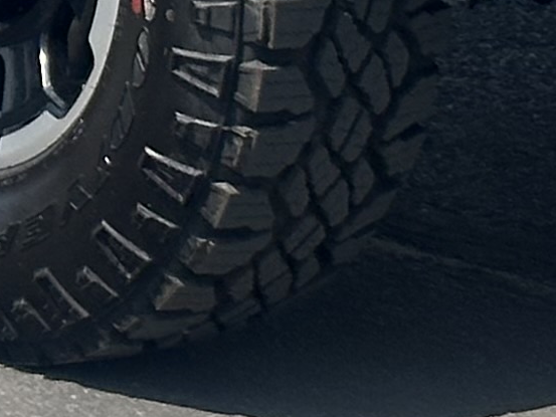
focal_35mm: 350
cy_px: -755
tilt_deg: -5.2
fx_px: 5623
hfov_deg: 5.6
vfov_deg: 4.1
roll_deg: -2.3
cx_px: -158
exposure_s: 1/4184
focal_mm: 6.86
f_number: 1.78
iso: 64
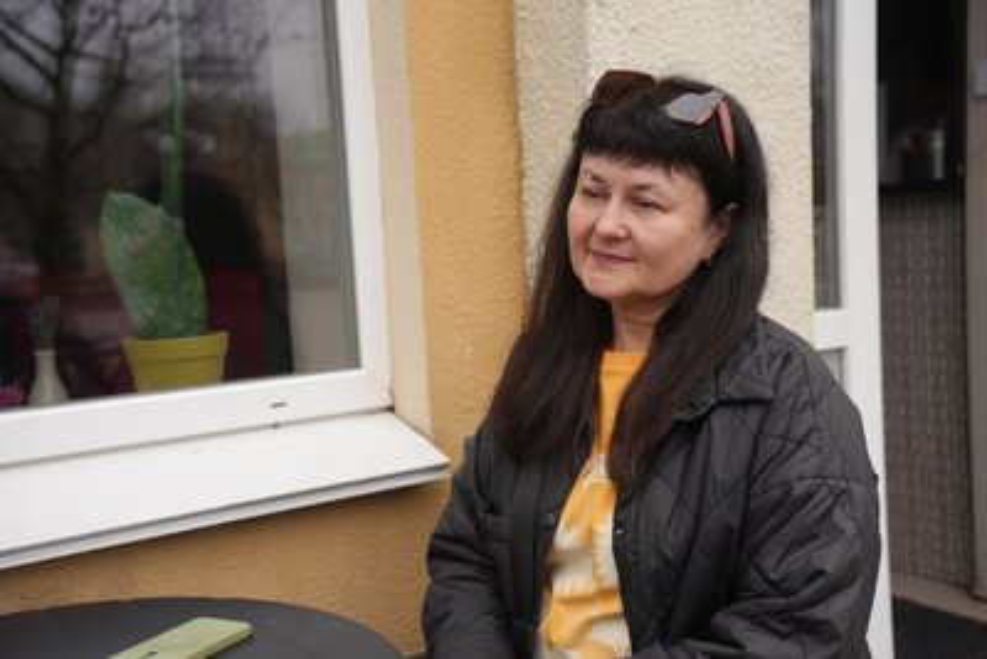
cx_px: 494
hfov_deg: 46.4
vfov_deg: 31.9
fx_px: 1152
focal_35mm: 42
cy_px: 330
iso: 80
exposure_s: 1/250
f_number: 4
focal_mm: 42
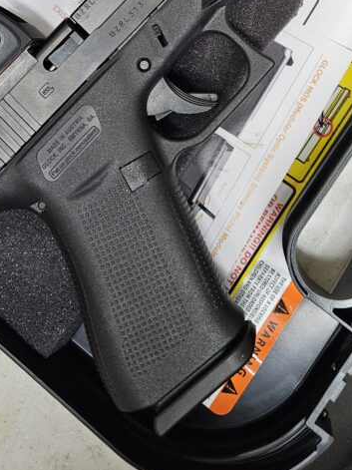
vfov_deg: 35.3
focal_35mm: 50
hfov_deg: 29.1
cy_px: 22
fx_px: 678
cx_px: 179
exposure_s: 1/120
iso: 400
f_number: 1.8
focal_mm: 5.4
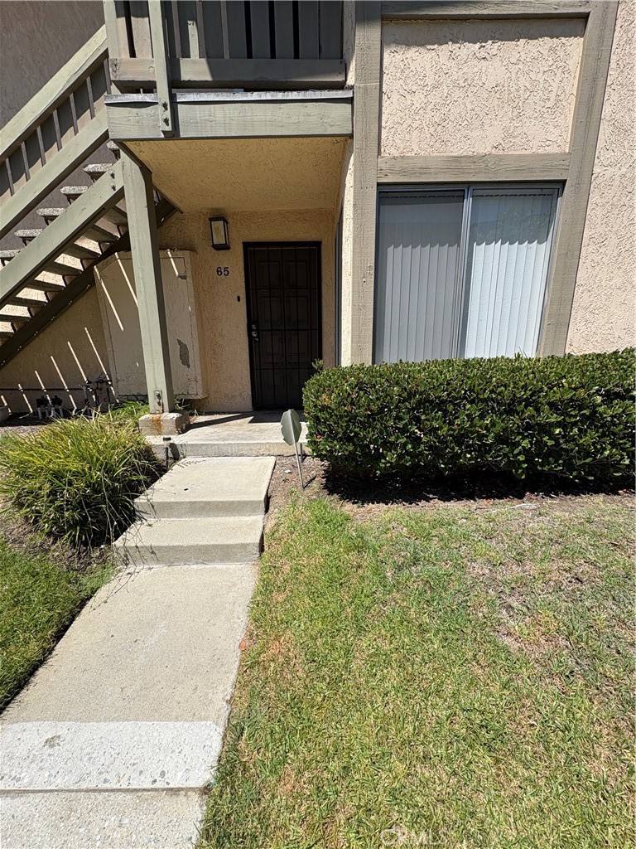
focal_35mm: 14
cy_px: 424
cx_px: 318
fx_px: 343
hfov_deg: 85.7
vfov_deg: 102.1
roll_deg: +0.4
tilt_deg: -11.9
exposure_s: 1/1536
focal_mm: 2.22
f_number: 2.2
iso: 40
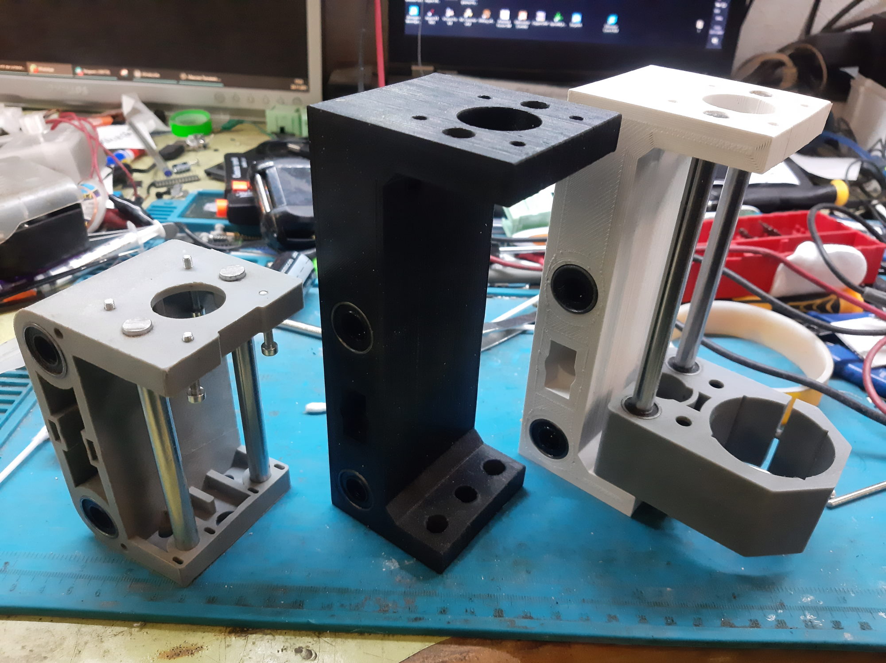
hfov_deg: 67.3
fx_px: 665
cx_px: 443
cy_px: 332
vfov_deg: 53.0
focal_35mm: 26
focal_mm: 3.93
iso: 320
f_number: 1.7
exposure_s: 1/25
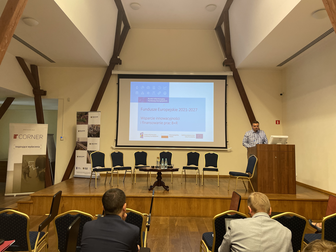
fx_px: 252
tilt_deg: +4.5
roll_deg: -1.0
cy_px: 126
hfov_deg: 67.3
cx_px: 168
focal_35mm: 26
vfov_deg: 53.1
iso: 100
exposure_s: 1/100
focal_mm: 4.2
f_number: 1.6
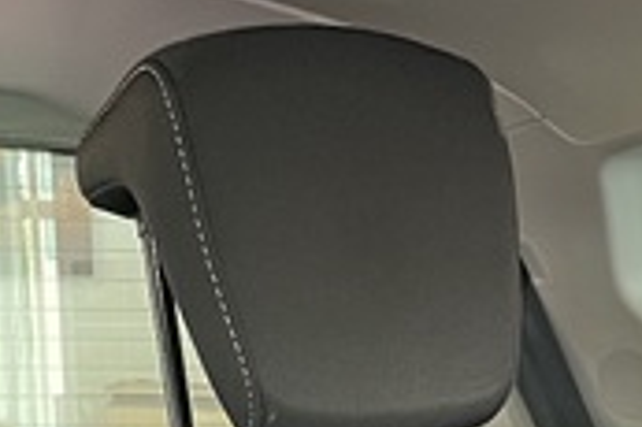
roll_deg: +0.5
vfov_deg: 9.7
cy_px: 1032
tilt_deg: -17.5
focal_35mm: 125
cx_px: 375
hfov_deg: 16.4
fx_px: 2227
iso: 640
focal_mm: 4.2
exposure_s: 1/25
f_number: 1.6
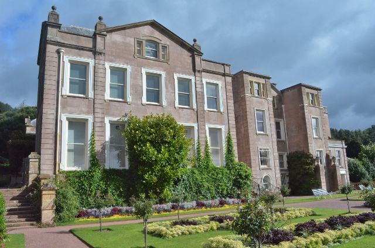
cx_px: 188
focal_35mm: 27
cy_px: 124
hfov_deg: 67.5
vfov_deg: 47.7
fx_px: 281
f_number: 16
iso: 3200
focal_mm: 18
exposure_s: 1/1000
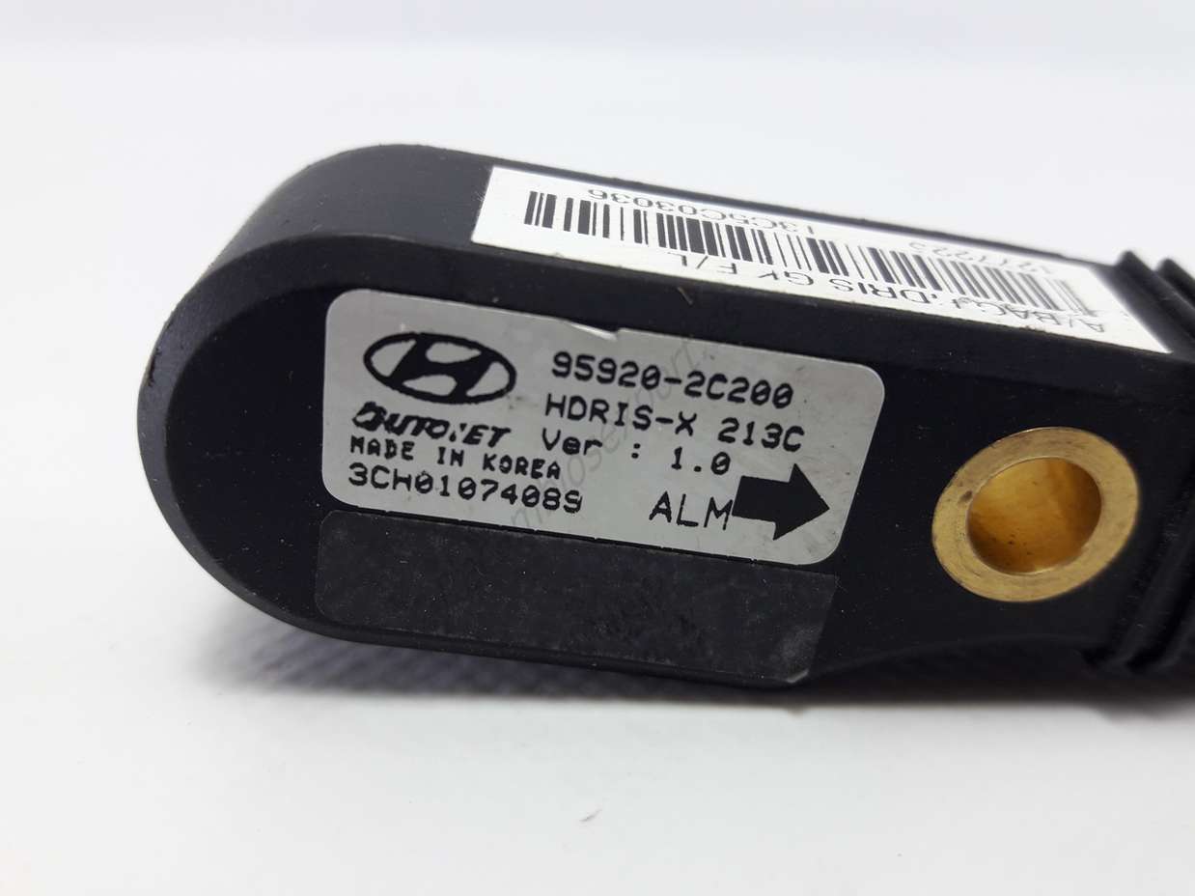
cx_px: 598
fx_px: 966
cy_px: 448
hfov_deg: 63.5
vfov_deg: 49.7
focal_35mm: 28
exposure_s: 1/33
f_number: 1.9
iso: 50
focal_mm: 3.7
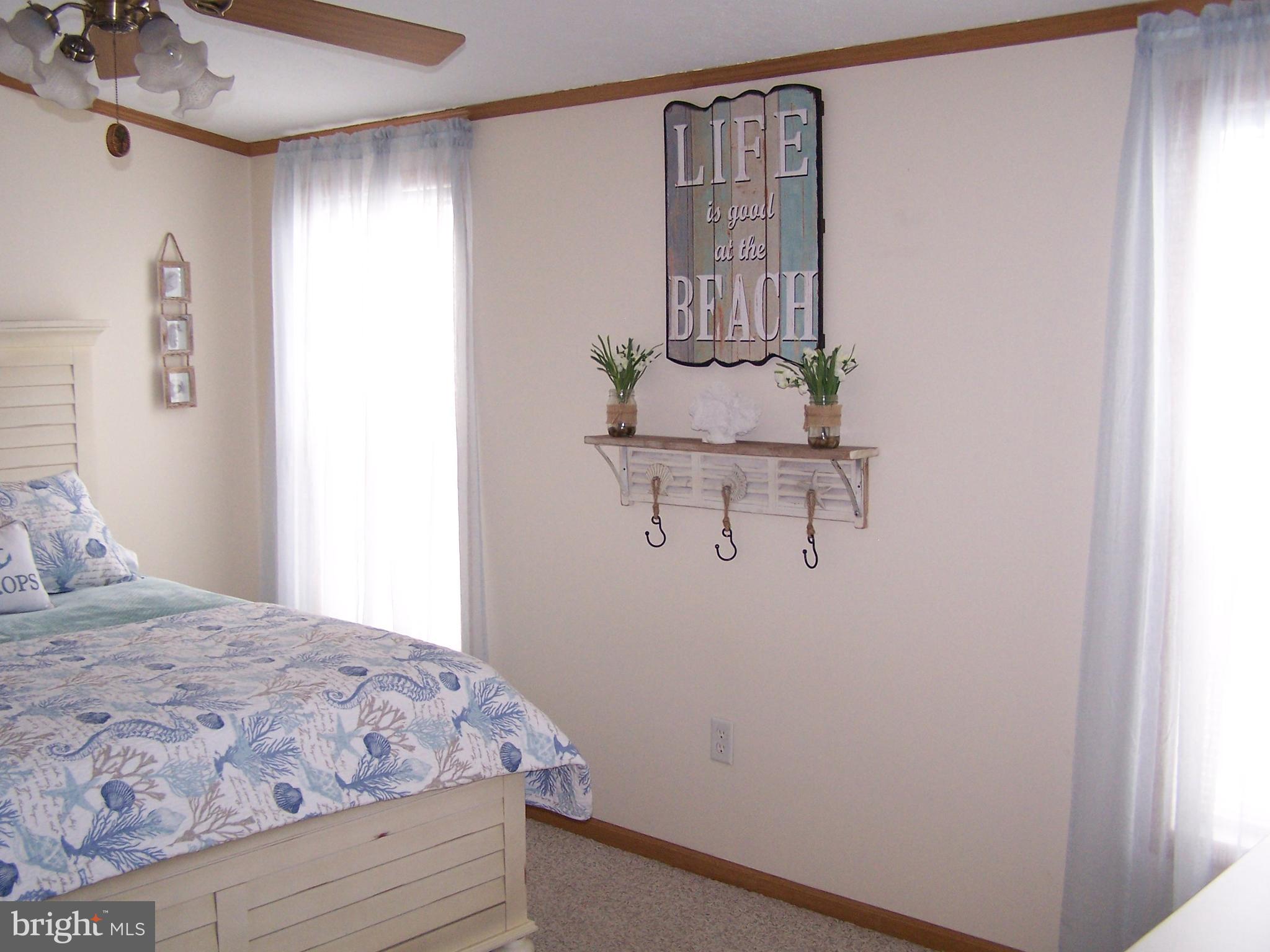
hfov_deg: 49.0
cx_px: 635
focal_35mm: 38
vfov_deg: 37.7
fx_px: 1394
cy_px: 476
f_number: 2.8
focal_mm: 6.3
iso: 140
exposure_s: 1/60
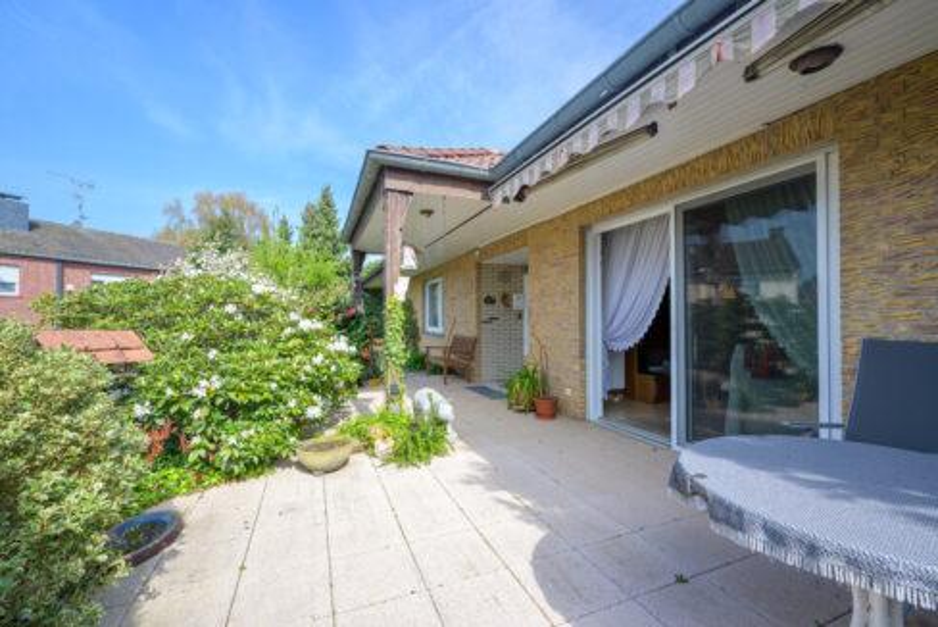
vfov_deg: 75.6
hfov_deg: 98.5
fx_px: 404
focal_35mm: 16
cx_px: 469
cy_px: 314
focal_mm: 15.5
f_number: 9
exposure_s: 1/400
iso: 200
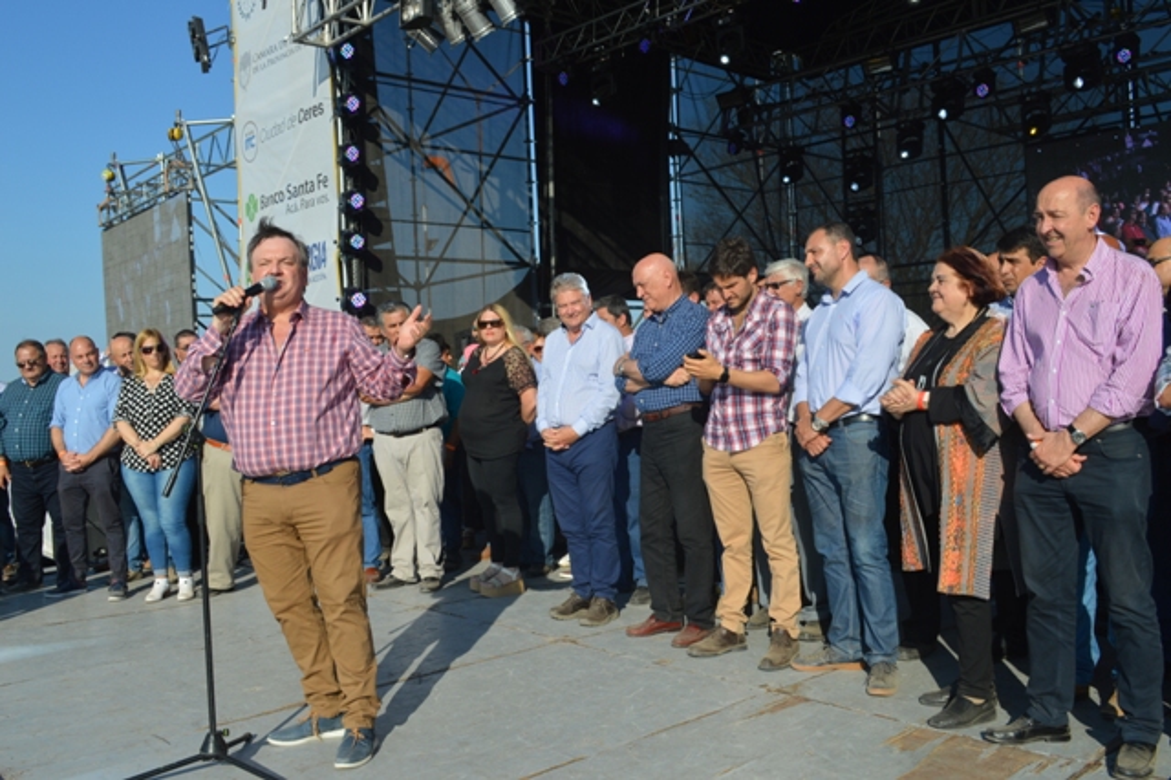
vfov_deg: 39.9
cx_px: 586
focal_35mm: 33
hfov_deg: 57.2
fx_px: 1073
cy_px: 390
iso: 100
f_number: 9
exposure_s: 1/320
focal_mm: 22
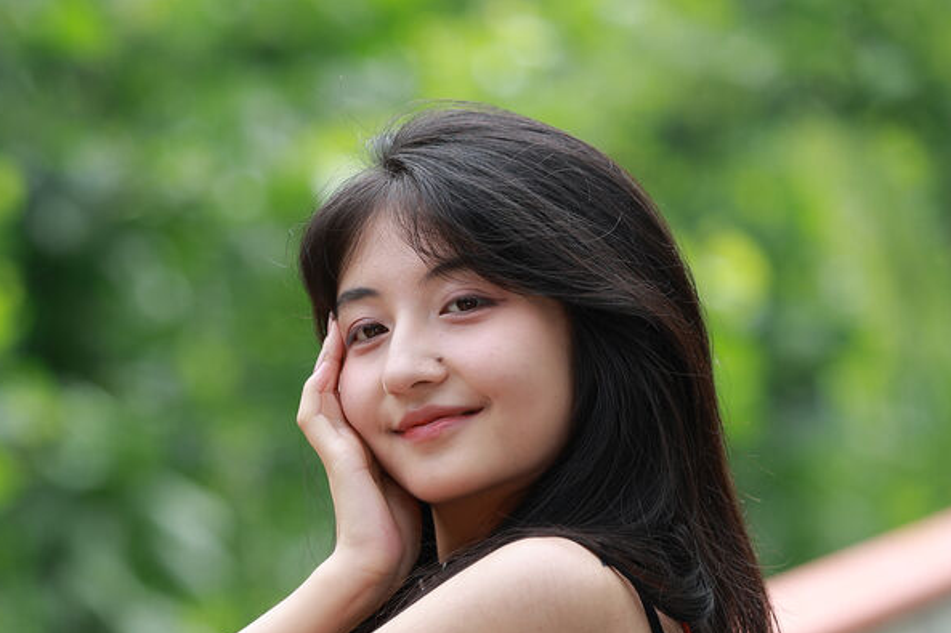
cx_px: 106
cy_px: 614
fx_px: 6840
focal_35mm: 259
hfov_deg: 7.9
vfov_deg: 5.3
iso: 100
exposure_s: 1/400
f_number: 2.8
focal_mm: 128
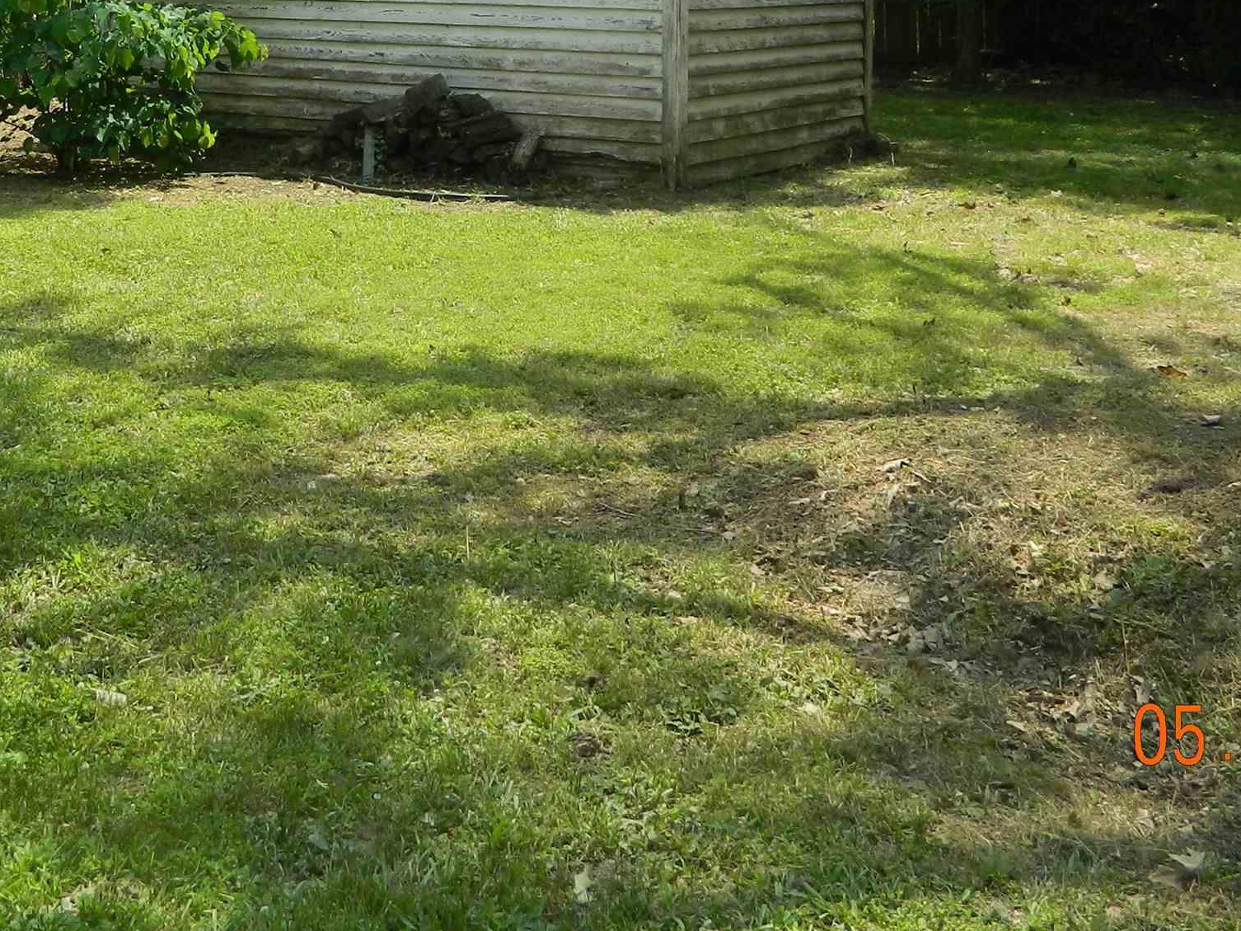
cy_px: -17
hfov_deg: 37.1
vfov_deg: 26.9
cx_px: 408
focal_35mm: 51
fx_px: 1828
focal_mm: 4.5
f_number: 3.1
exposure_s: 1/500
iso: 80
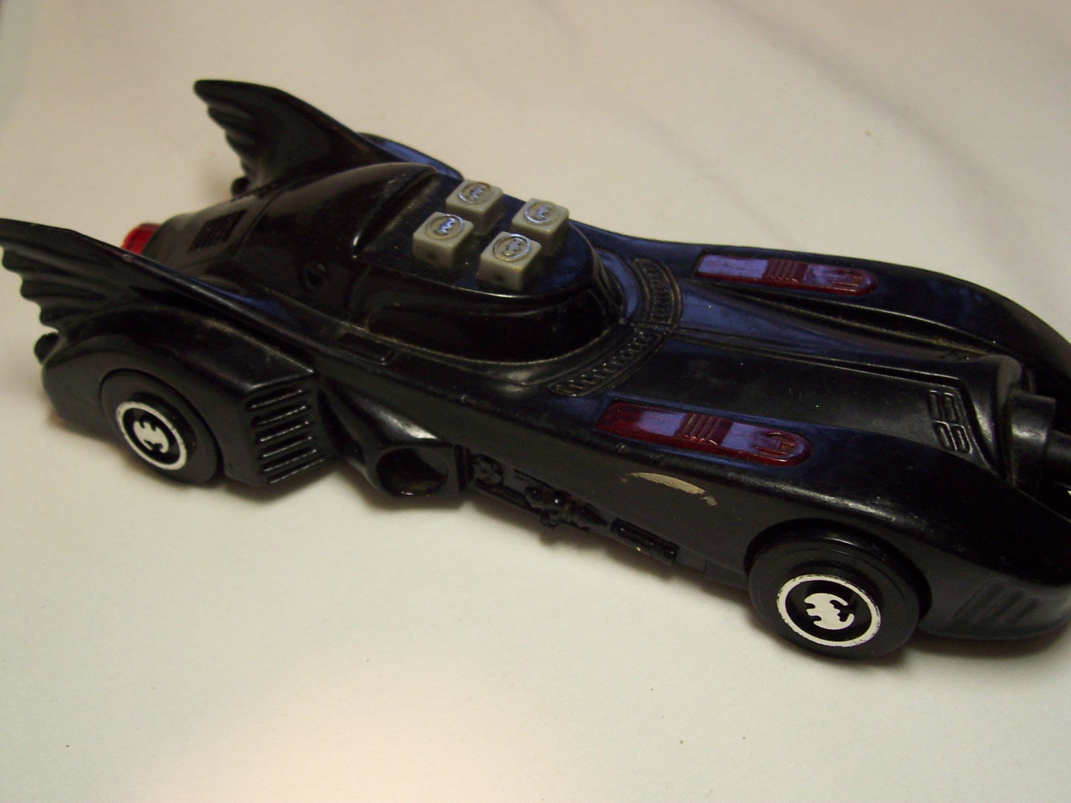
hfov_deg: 50.1
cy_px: 402
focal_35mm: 37
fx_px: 1145
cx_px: 536
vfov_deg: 38.7
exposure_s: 1/45
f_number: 2.8
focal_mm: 5.6
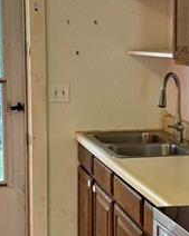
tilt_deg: -6.8
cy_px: 122
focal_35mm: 92
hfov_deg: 16.7
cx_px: 105
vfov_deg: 20.8
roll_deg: +0.0
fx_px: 645
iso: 100
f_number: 1.6
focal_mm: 5.96
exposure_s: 1/60
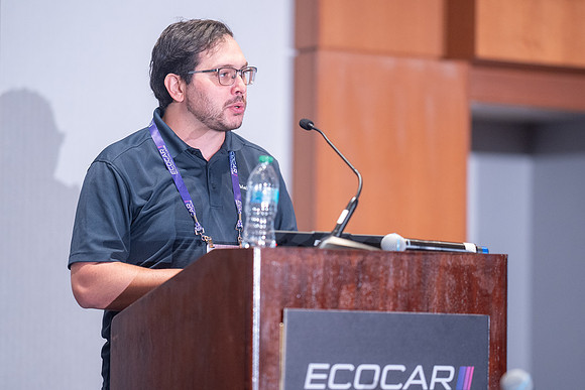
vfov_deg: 9.1
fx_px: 2443
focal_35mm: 150
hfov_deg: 13.7
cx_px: 292
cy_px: 195
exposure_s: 1/200
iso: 1600
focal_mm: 135
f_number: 1.8
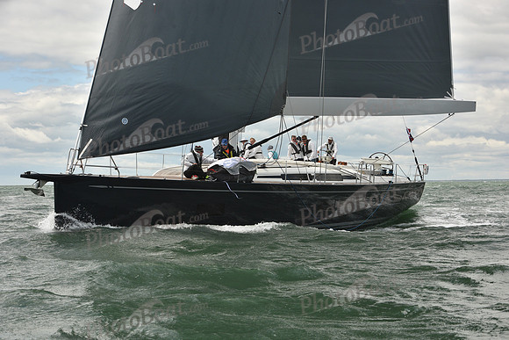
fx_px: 990
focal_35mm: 70
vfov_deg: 19.5
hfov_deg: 28.8
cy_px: 170
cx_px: 254
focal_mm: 70
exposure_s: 1/800
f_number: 10
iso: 320
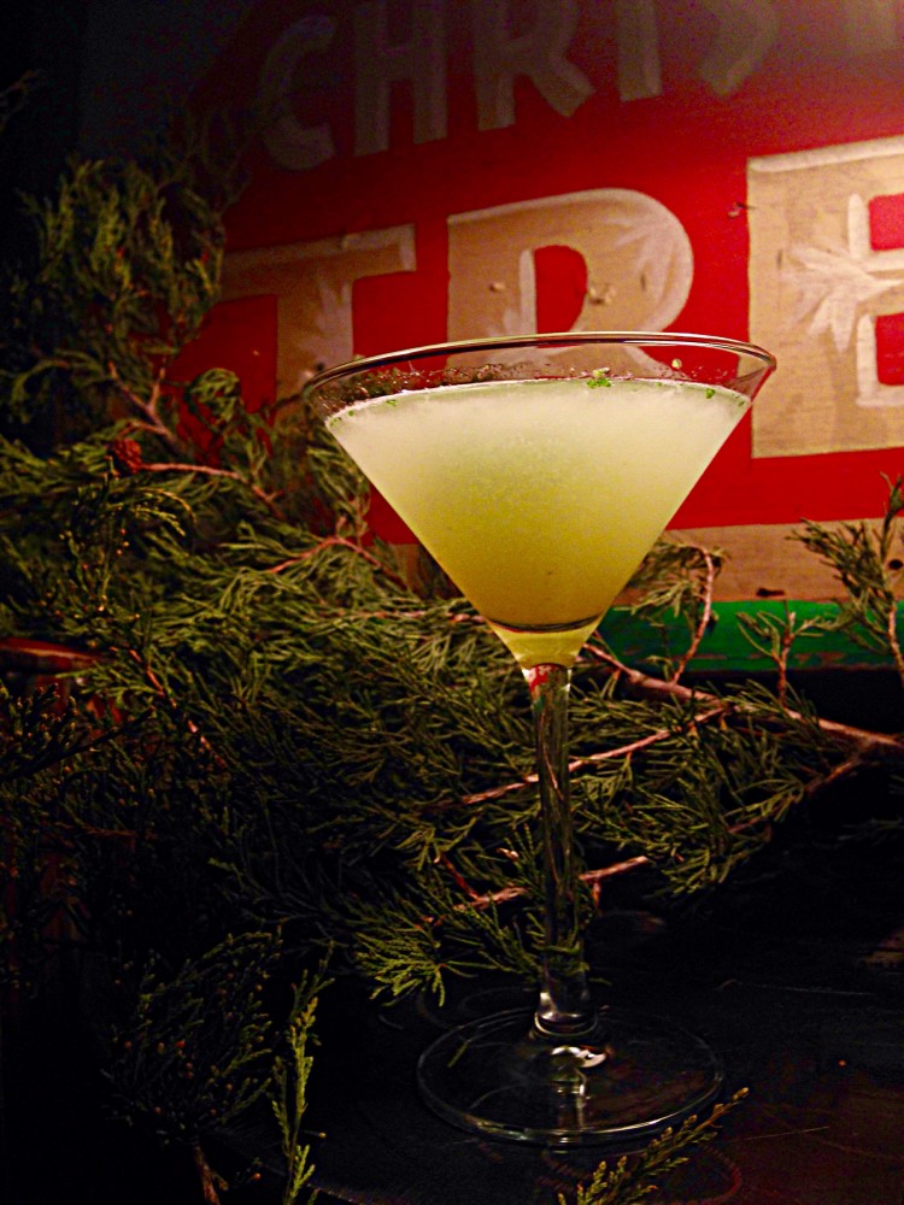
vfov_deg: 55.4
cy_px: 602
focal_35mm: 33
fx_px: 1149
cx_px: 452
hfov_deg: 42.9
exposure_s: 1/20
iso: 80
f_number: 2.4
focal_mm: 4.12
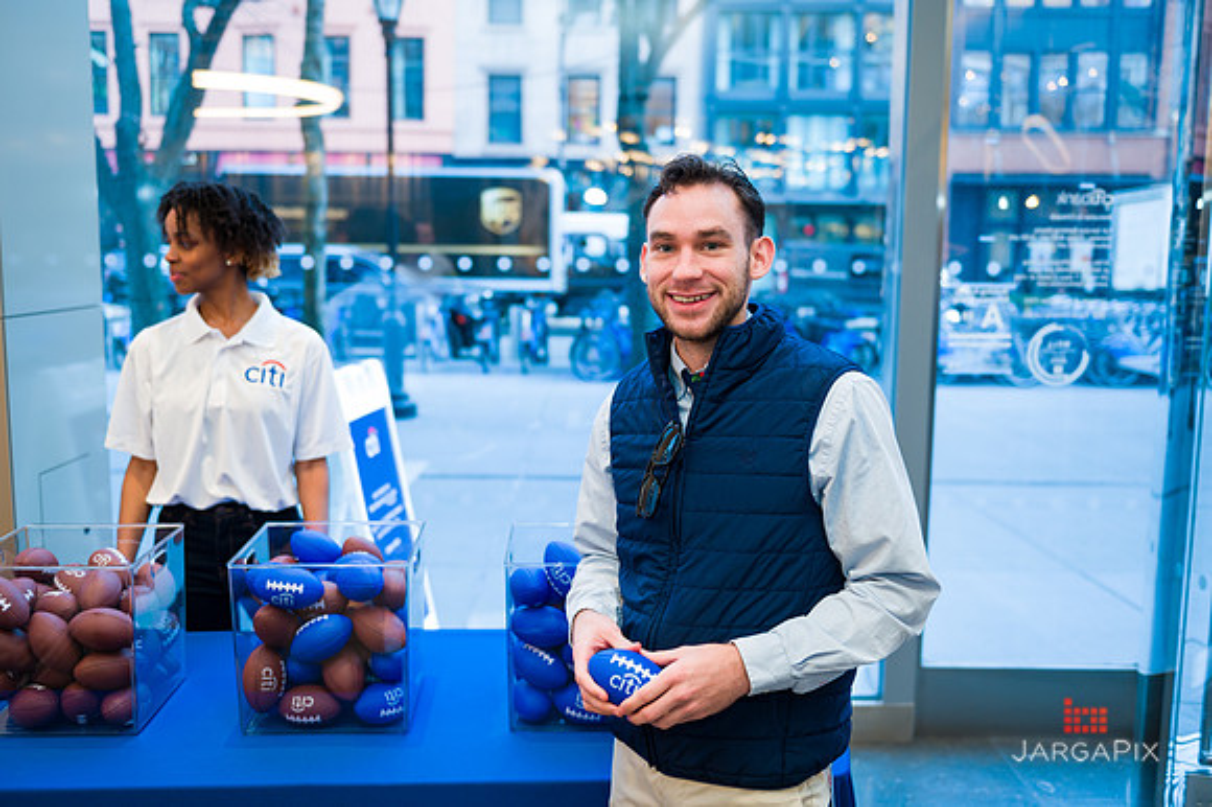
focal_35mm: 35
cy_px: 404
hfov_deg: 54.5
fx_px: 1178
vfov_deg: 37.8
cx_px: 606
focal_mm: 35
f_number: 3.2
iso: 400
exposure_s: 1/125
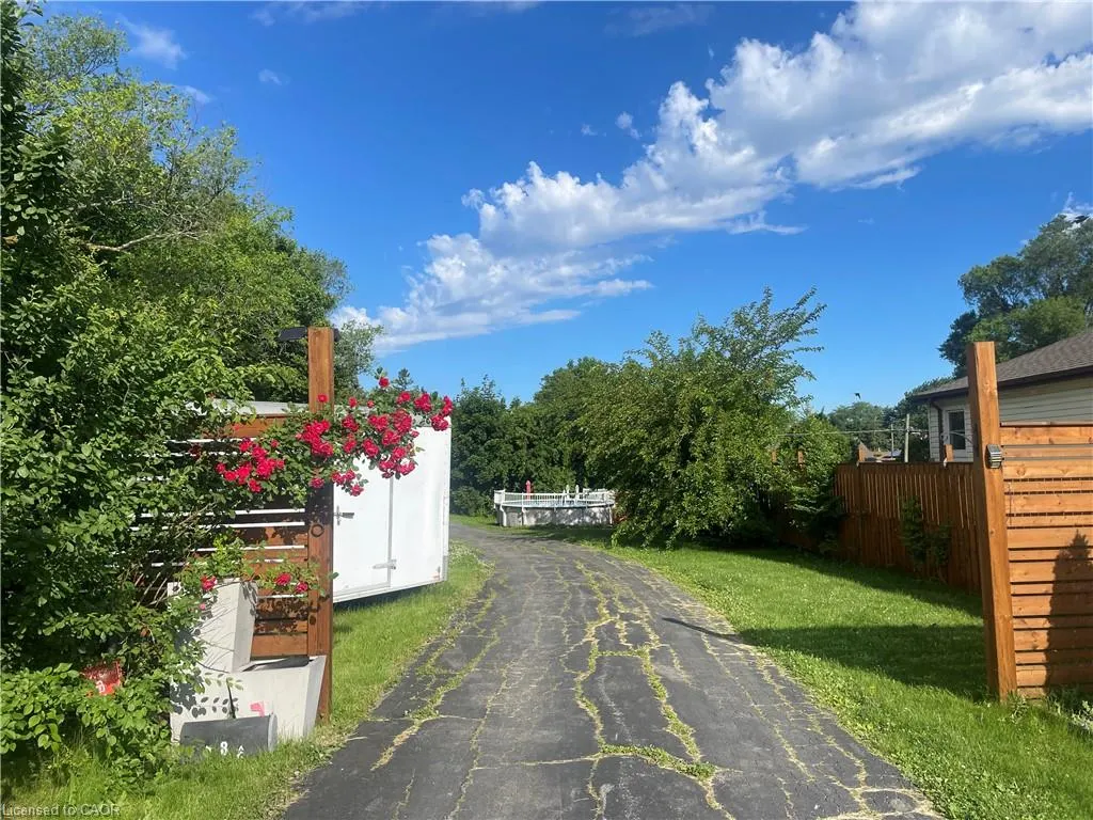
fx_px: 821
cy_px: 410
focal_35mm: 26
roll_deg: +1.8
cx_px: 546
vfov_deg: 53.1
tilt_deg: +4.7
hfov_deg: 67.3
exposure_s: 1/3861
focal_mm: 4.2
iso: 32
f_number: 1.6
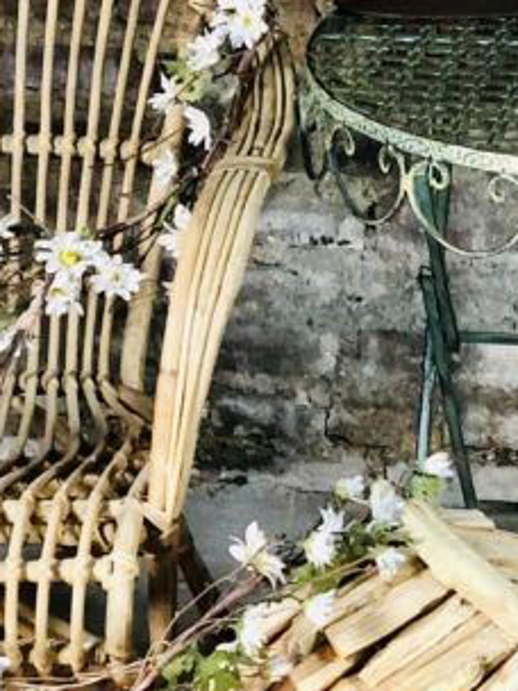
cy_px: 107
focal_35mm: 175
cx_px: 795
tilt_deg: -19.4
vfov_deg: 11.2
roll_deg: -0.3
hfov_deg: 8.3
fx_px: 3492
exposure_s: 1/25
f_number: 2.4
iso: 160
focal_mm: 6
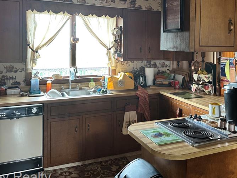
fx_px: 253
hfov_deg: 49.7
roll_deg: -0.8
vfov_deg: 37.9
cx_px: 148
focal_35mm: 37
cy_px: 50
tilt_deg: -0.5
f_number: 1.78
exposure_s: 1/60
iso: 250
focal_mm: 6.86
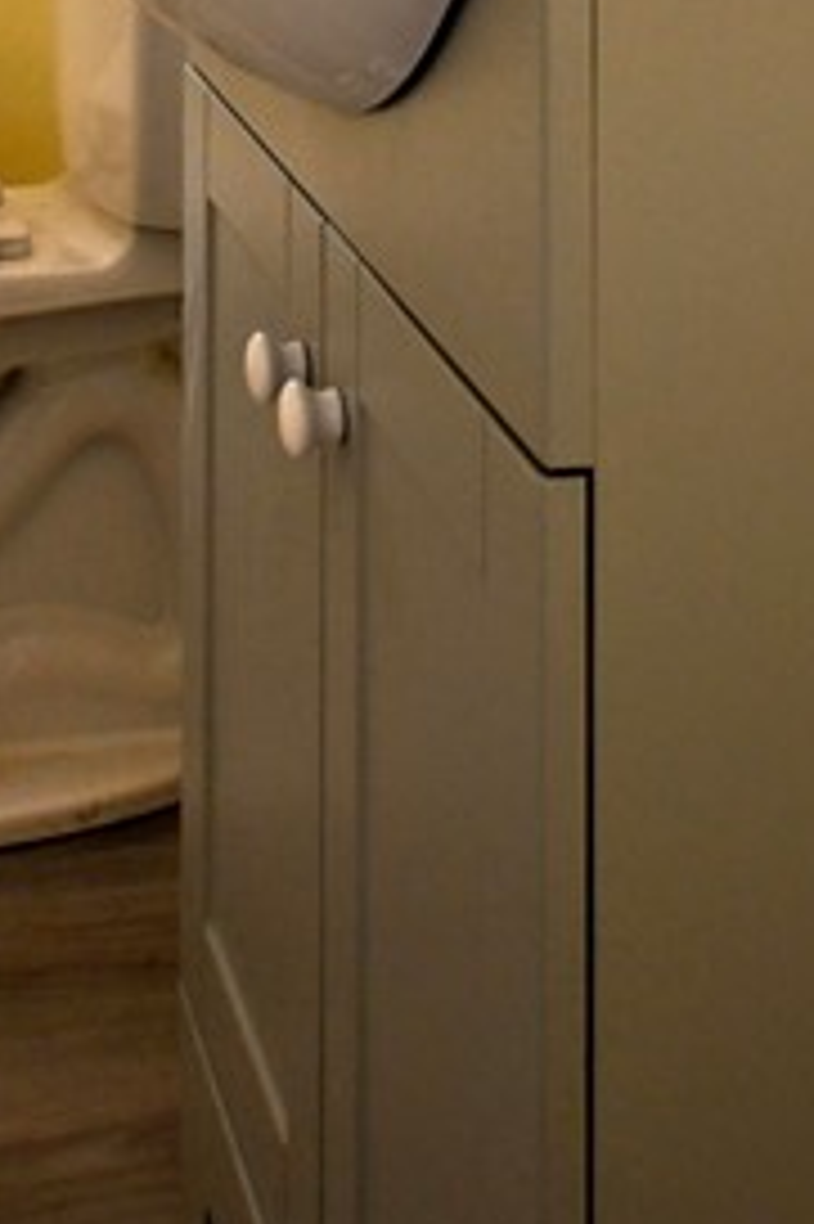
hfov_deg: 18.8
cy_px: -626
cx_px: 220
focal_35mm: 72
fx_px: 2445
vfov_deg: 22.7
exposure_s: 1/125
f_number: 3.5
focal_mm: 12
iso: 450
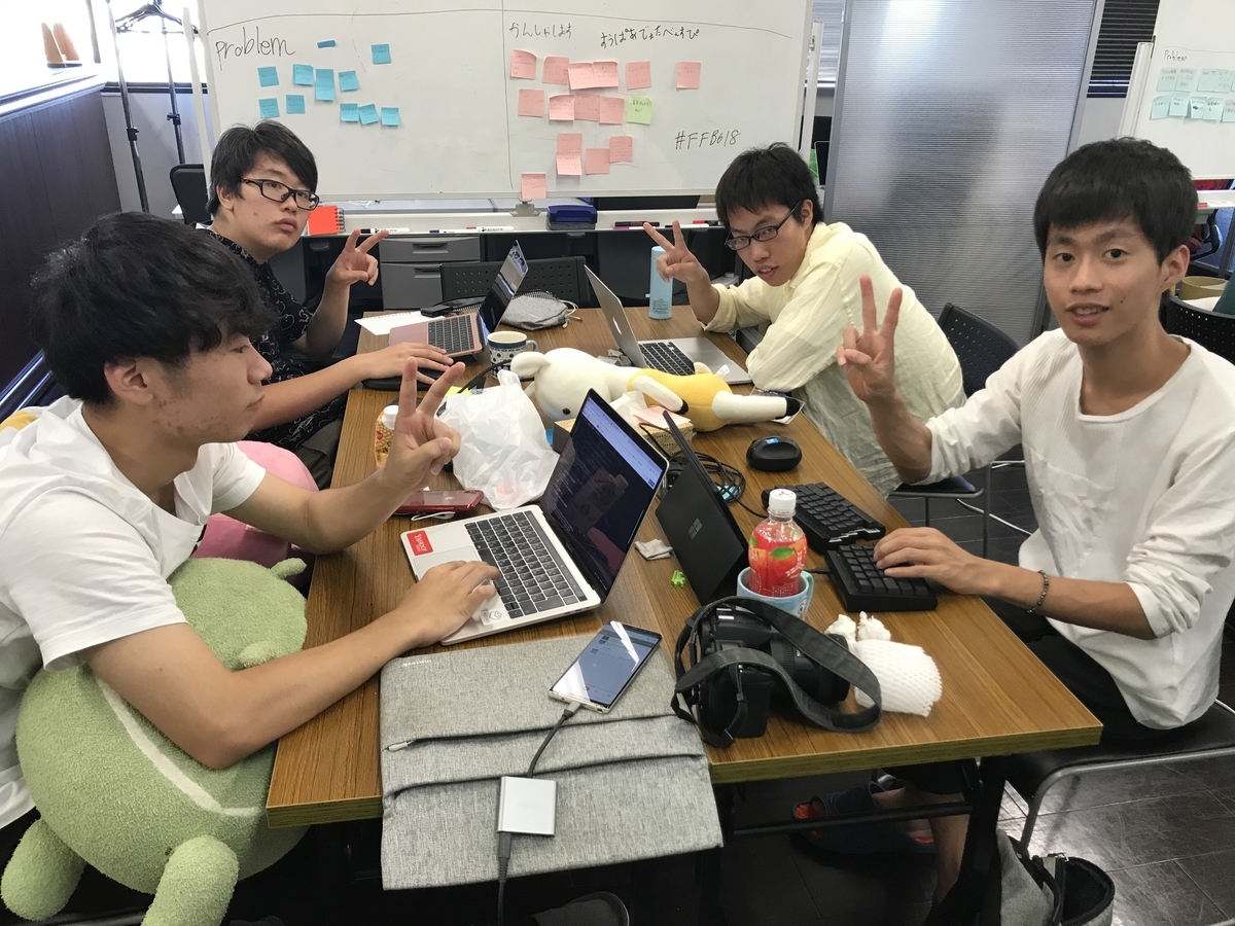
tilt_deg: -24.9
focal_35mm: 28
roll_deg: -0.6
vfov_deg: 49.7
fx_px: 999
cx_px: 618
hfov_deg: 63.4
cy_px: 463
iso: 32
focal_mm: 3.99
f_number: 1.8
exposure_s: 1/30
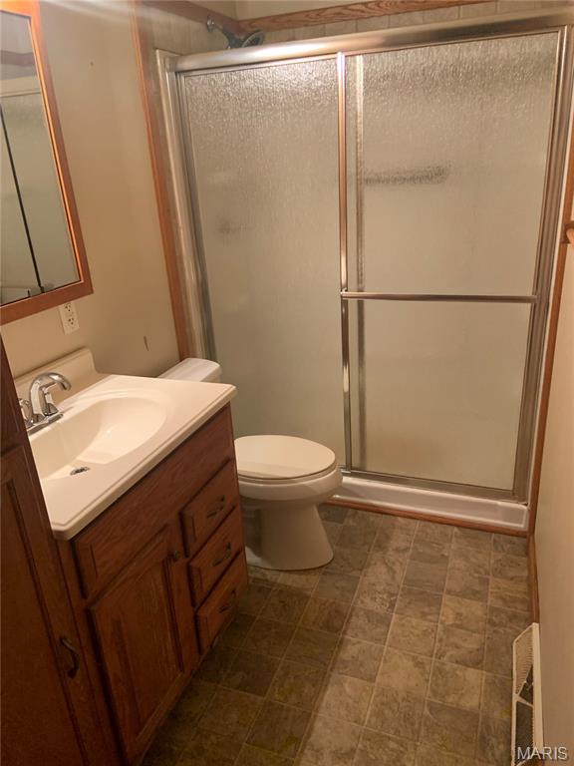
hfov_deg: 53.1
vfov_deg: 67.3
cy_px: 383
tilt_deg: -21.6
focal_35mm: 26
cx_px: 287
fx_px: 575
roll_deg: +4.9
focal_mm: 4.25
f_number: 1.8
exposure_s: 1/40
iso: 250
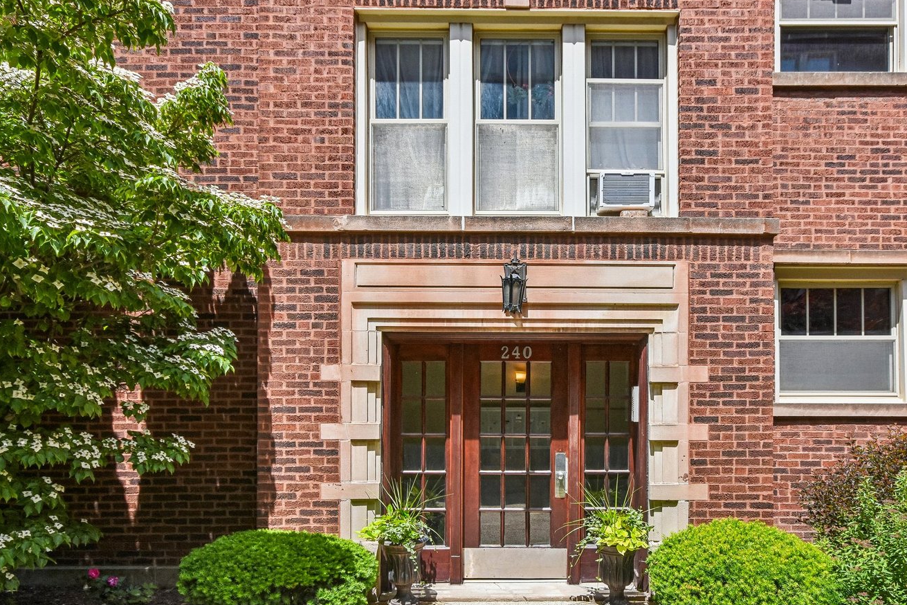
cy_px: 325
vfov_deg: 58.7
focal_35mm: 21
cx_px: 518
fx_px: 537
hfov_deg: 79.9
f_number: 8
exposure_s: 1/800
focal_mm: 11.5
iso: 400
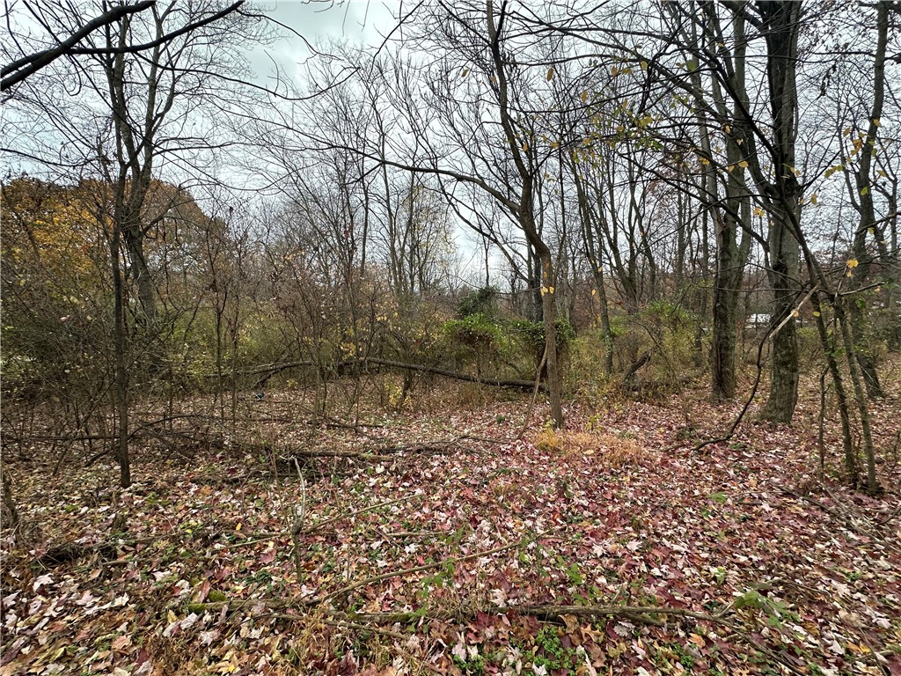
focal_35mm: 14
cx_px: 450
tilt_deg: -6.0
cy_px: 338
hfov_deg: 102.1
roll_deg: +0.1
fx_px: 364
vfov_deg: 85.7
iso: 64
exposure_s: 1/99
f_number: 2.2
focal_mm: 2.22
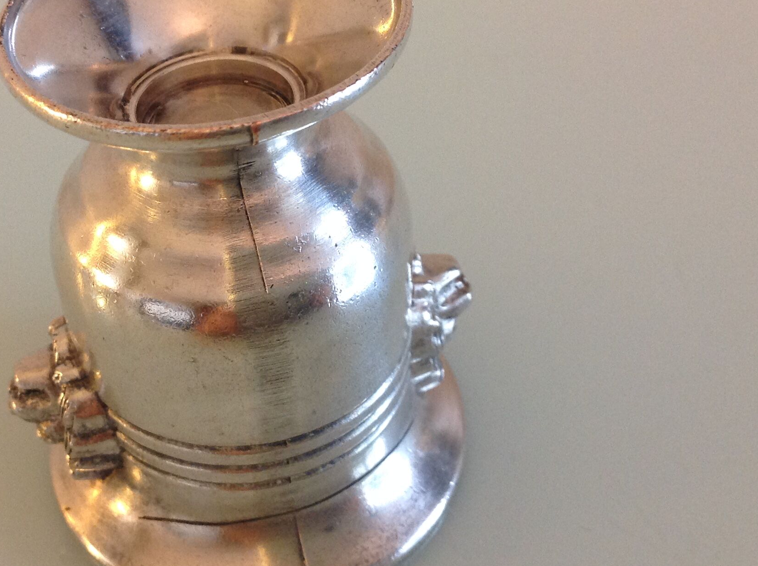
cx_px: 268
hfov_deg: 34.7
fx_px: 1203
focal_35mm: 55
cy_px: 222
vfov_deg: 26.4
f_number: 2.4
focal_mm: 4.28
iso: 160
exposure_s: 1/17
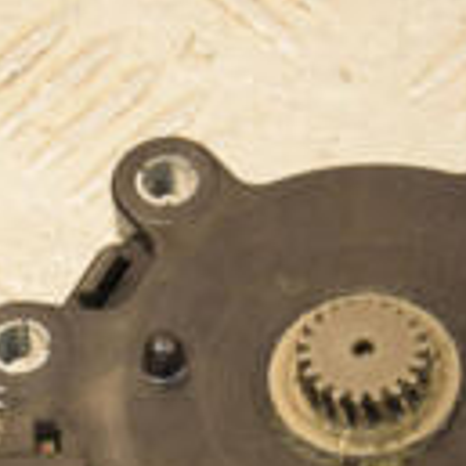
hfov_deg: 5.9
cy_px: 372
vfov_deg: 5.9
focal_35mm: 297
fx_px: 4523
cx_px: 181
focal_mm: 50
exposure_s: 1/125
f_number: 5
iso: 800
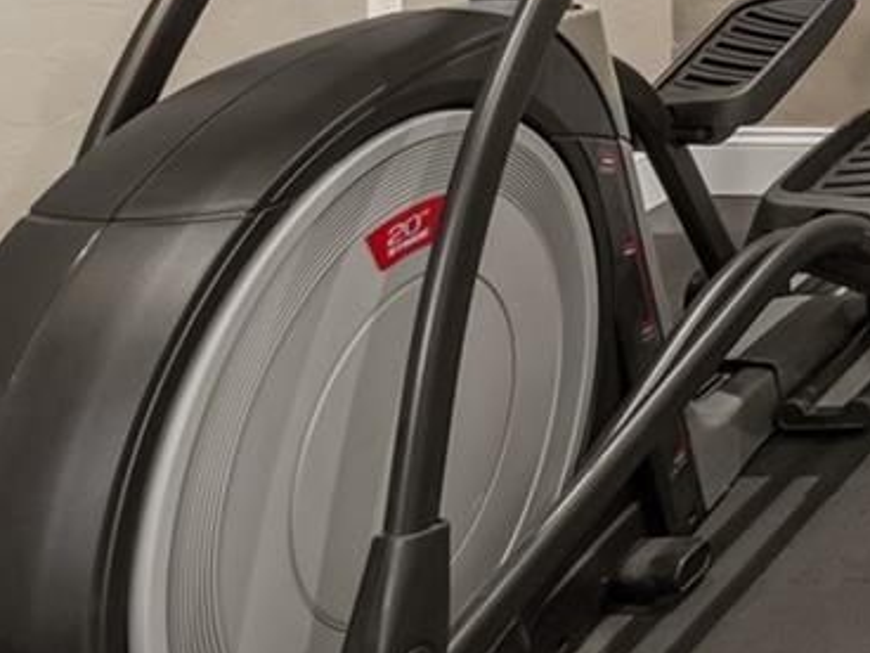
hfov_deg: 19.5
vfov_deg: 19.2
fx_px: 1684
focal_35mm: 67
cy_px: -326
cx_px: 1657
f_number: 8
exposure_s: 2
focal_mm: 16
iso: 200
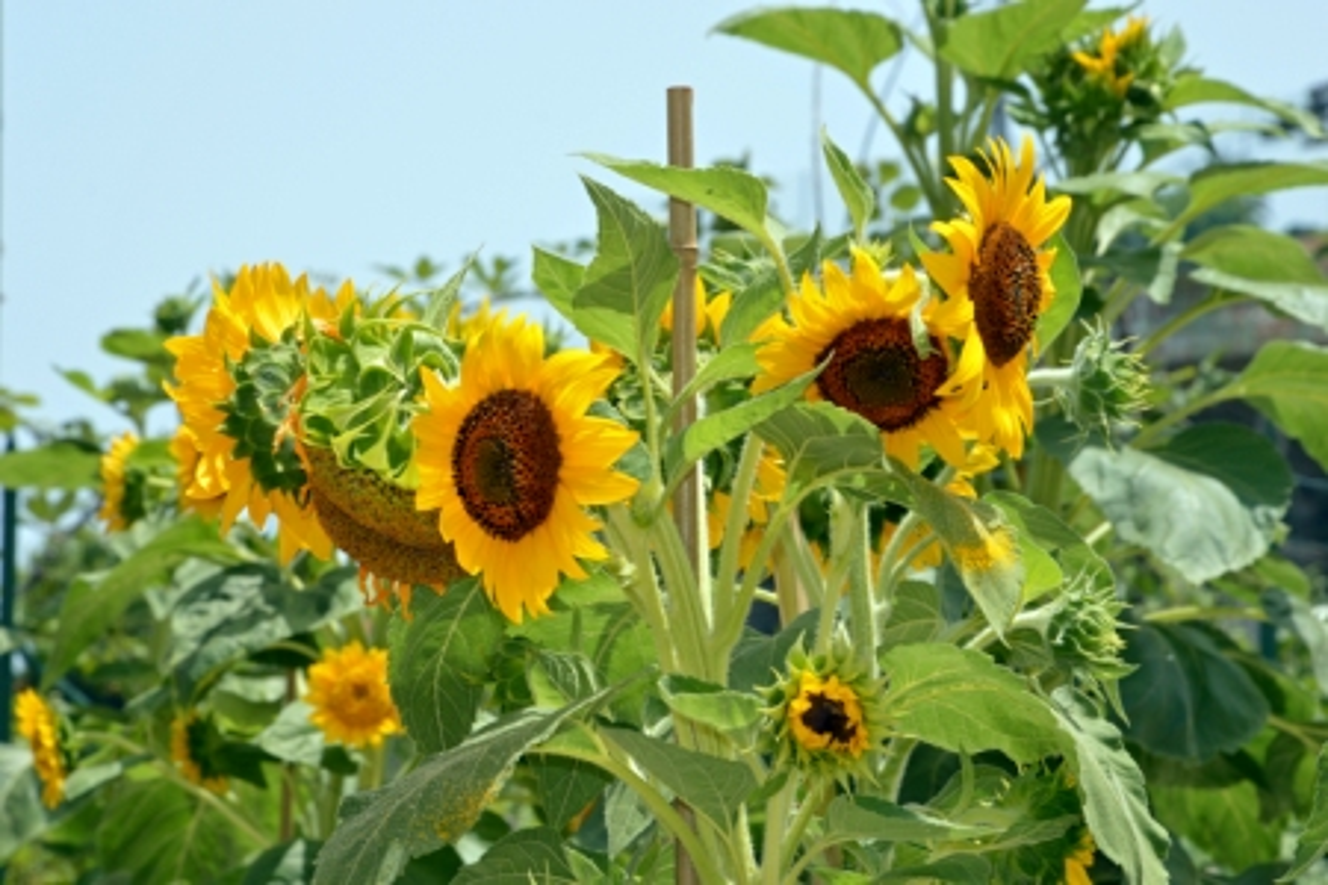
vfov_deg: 8.7
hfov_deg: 13.0
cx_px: 664
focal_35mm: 158
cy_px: 442
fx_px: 5810
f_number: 14
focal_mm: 105
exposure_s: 1/160
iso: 200
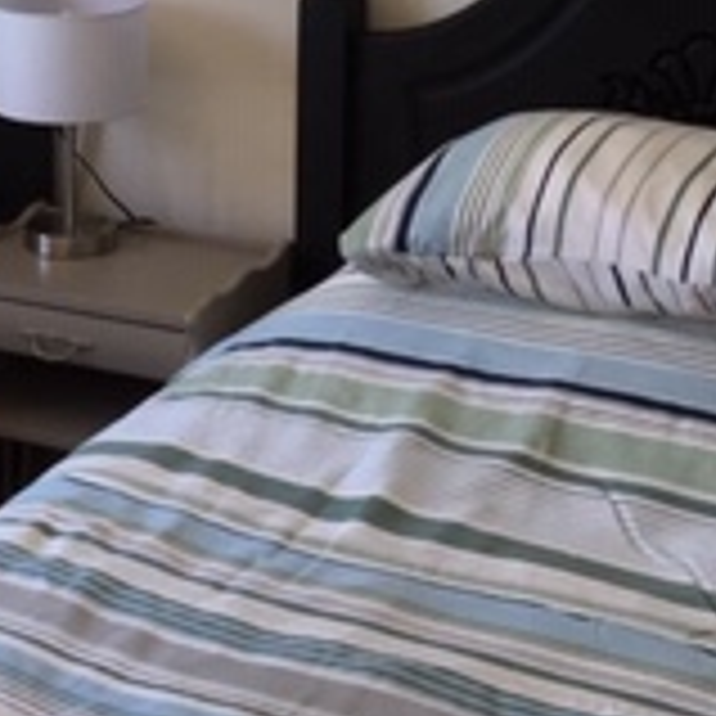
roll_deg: -0.1
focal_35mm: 103
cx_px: 77
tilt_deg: -10.2
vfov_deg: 16.4
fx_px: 2410
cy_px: -50
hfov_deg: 16.7
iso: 32
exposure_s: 1/100
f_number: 2.2
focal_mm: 4.15
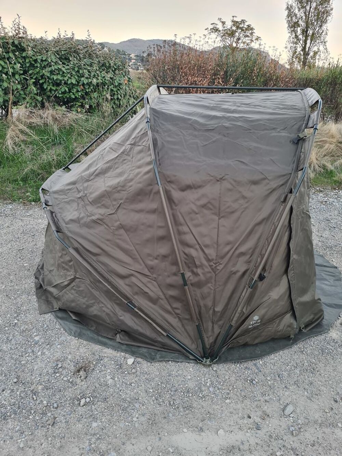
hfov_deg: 53.1
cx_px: 171
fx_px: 342
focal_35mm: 26
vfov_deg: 67.3
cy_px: 228
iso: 100
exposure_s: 1/50
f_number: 1.8
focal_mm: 5.4
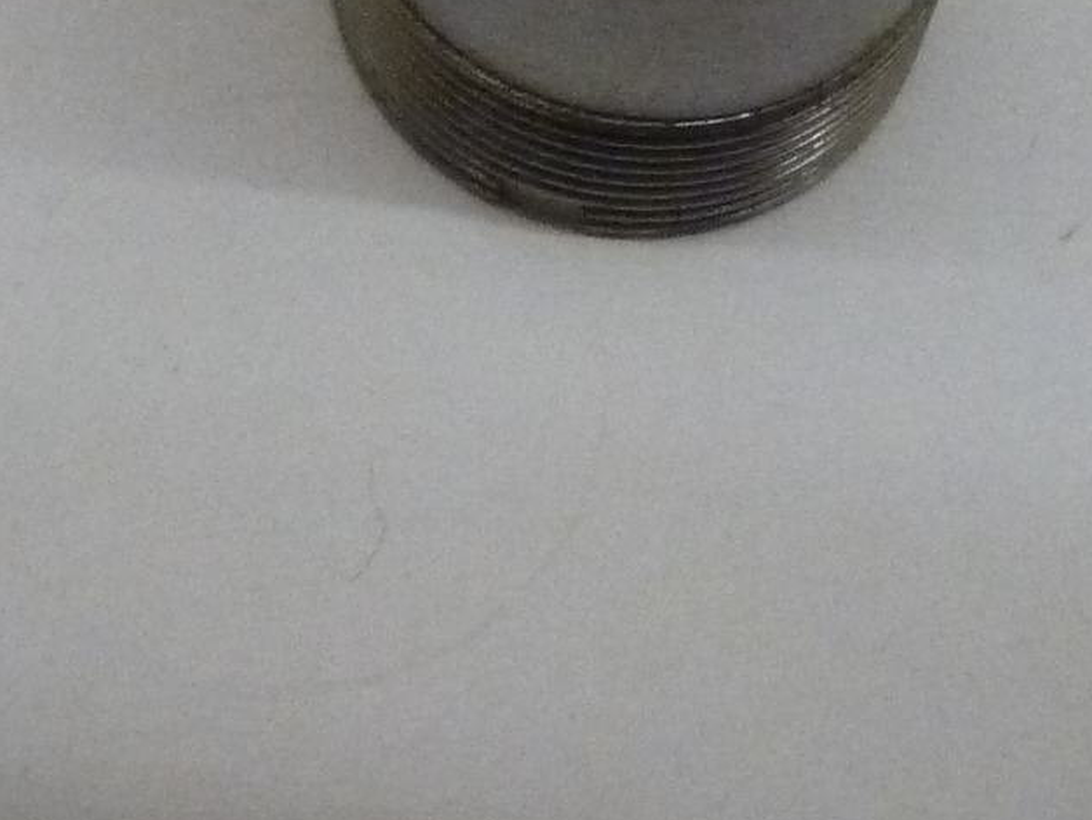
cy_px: -270
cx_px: 582
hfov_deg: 19.2
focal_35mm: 102
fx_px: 3220
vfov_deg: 13.9
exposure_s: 1/125
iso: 800
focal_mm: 4.1
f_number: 3.3
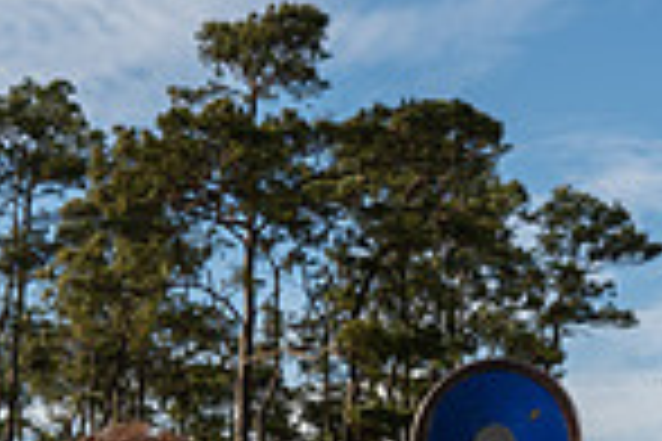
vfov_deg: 9.3
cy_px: 972
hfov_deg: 15.2
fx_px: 2482
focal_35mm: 135
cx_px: 270
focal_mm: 44
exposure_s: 1/250
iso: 160
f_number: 10
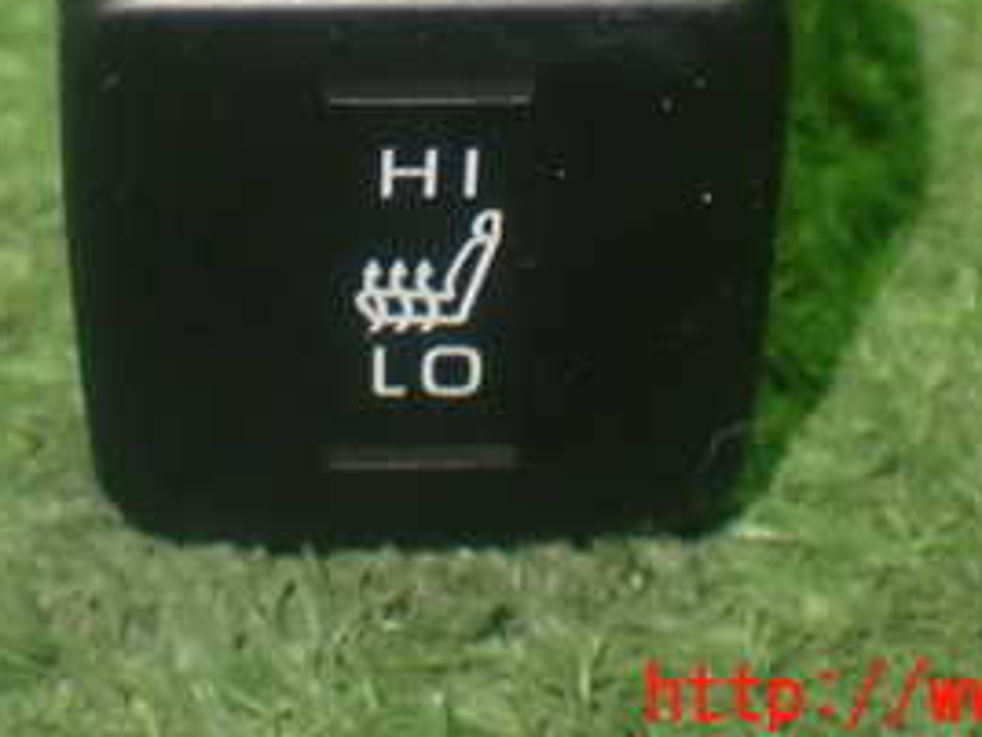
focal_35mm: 112
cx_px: 374
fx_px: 3177
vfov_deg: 13.0
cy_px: -81
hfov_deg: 17.5
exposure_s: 1/40
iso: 800
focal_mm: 9.01
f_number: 3.2
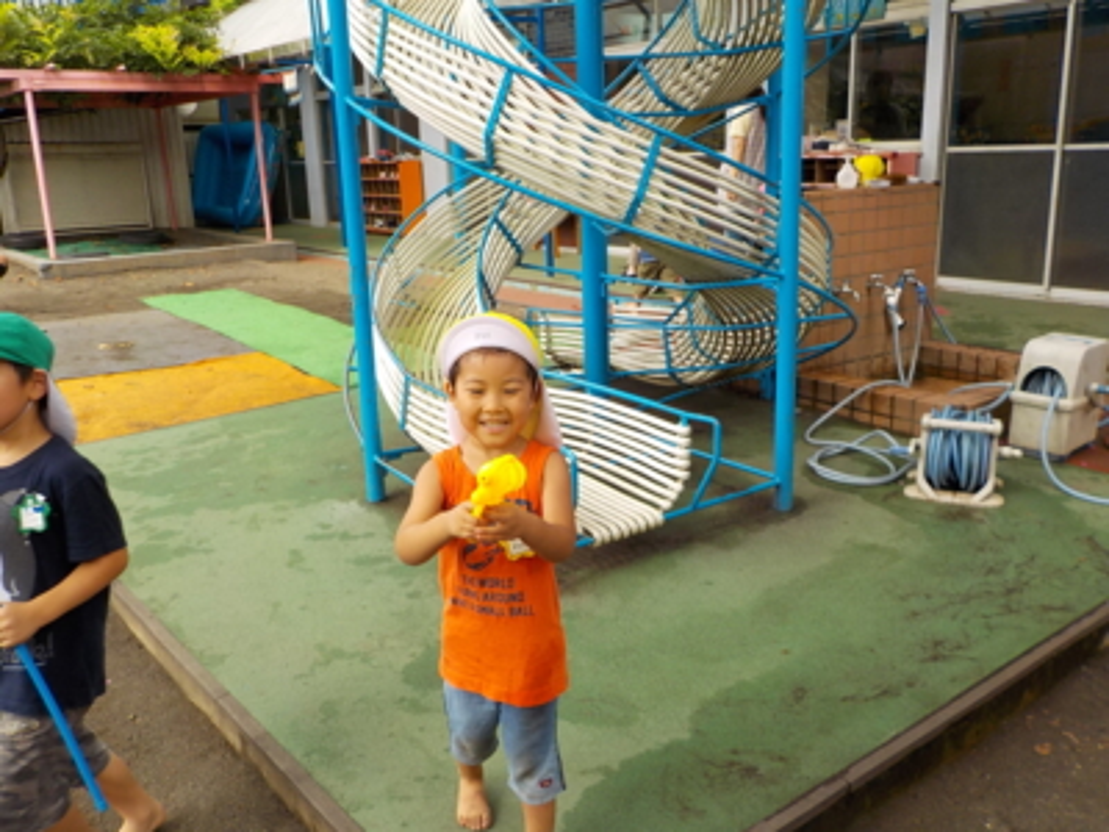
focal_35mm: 30
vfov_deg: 46.8
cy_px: 416
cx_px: 554
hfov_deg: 60.0
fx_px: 961
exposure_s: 1/160
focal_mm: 4.1
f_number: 3.3
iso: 125
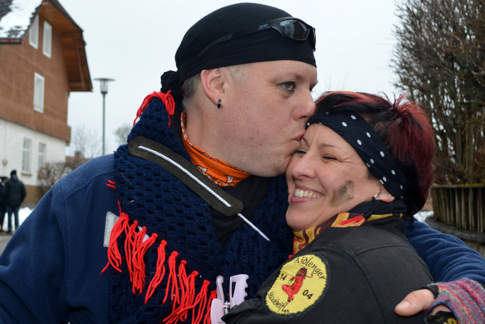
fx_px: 526
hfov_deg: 49.5
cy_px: 162
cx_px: 242
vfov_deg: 34.2
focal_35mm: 39
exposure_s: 1/125
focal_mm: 26
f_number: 5.6
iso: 125
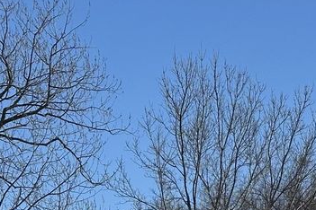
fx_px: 1562
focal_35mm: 178
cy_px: 327
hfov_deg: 11.5
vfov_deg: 7.6
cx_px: 278
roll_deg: +0.4
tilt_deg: +3.1
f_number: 1.78
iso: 64
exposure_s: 1/8929
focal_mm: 6.86
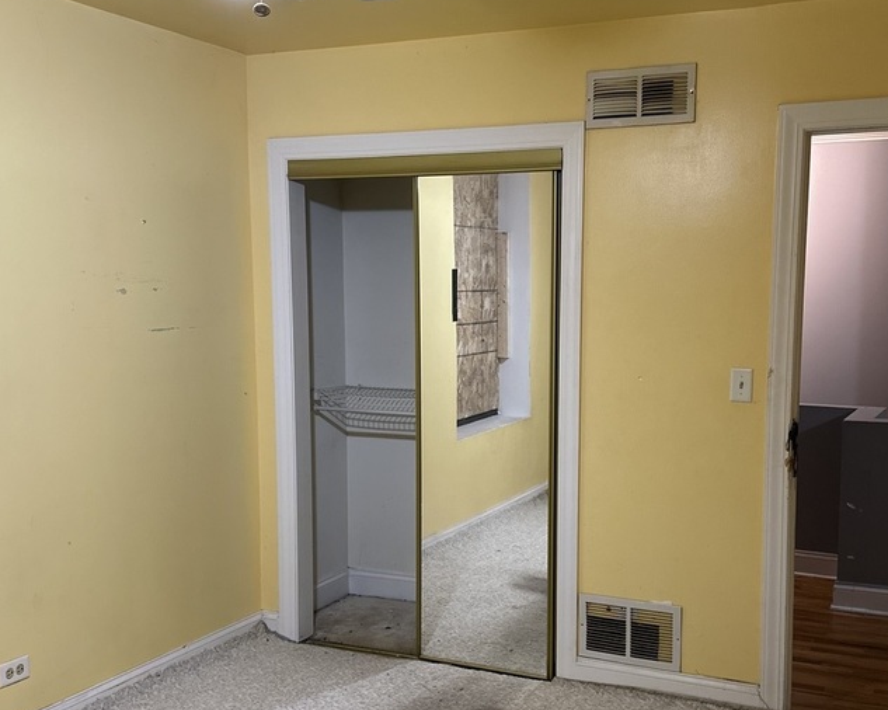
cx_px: 512
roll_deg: -0.6
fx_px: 1051
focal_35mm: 40
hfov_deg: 45.7
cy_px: 400
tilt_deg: -5.8
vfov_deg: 37.3
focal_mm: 6.86
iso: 500
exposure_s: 1/60
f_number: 1.78
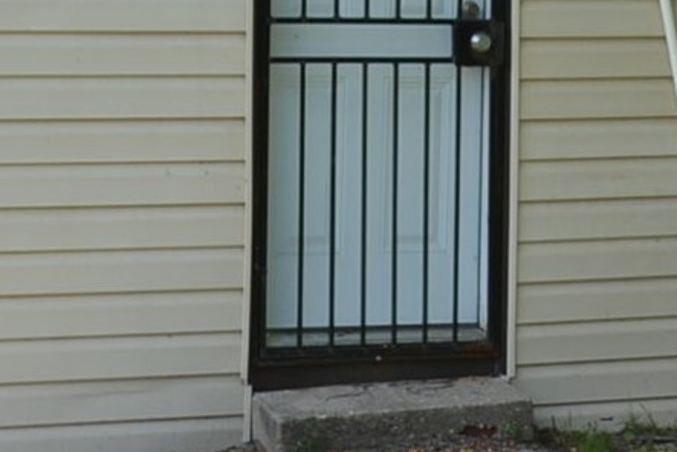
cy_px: -66
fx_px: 2766
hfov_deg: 13.9
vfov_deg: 9.2
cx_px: 497
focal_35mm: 147
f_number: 6.3
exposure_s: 1/160
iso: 100
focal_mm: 20
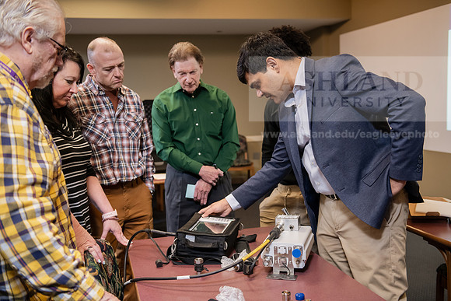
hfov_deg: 46.4
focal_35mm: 42
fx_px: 526
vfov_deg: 31.9
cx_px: 226
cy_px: 150
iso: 1250
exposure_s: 1/160
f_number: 3.5
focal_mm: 42
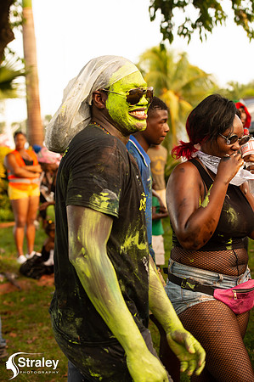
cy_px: 191
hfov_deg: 19.4
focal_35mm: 70
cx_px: 127
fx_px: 742
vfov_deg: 28.9
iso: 320
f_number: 5
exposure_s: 1/200
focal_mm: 70
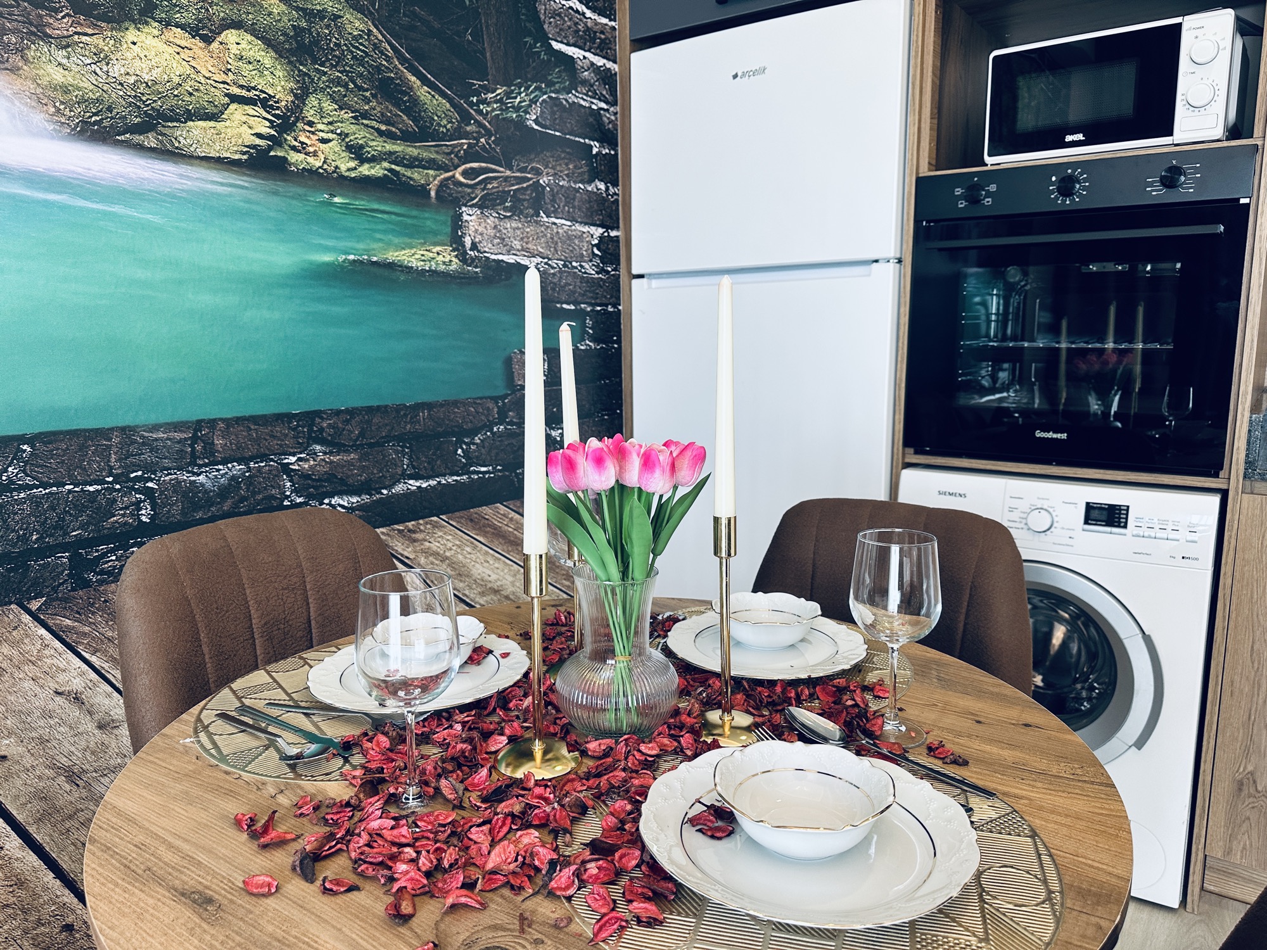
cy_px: 475
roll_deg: +1.1
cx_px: 634
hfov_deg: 71.6
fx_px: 878
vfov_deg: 56.8
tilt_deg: -9.6
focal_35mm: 24
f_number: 1.78
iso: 160
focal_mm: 6.86
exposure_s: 1/100
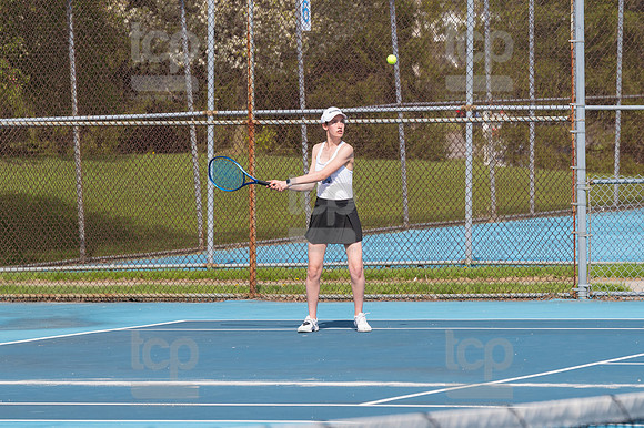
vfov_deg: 4.7
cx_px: 322
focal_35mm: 292
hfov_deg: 7.1
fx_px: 5220
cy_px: 214
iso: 320
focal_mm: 195
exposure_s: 1/1600
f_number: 5.6
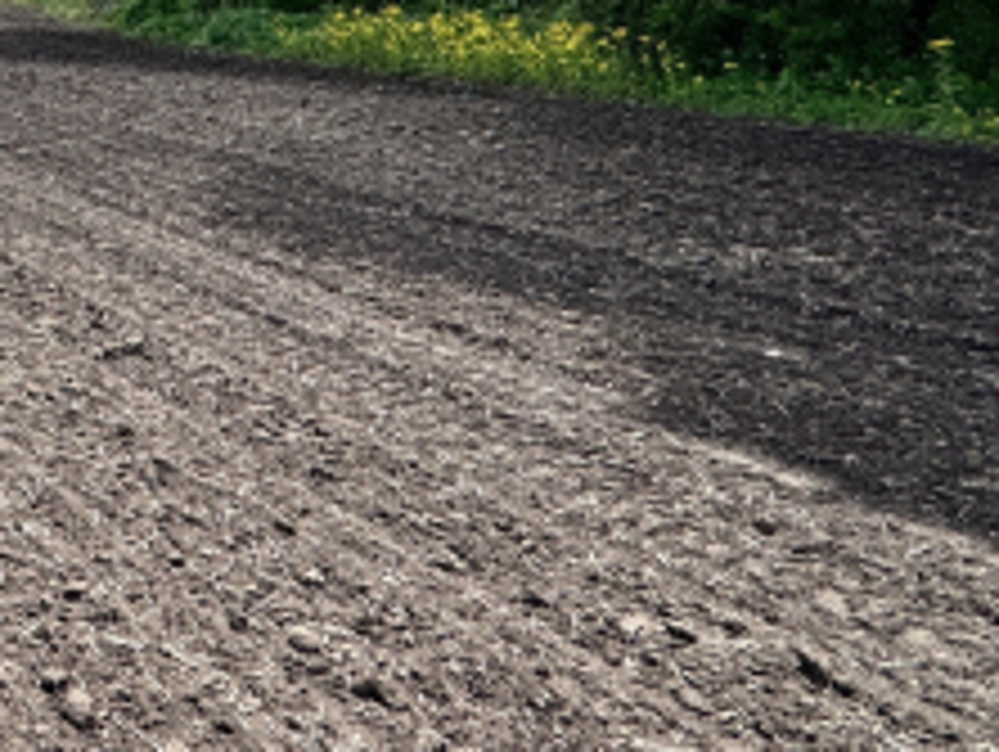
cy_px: -23
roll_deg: -1.0
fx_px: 1213
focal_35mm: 42
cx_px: -317
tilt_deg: -0.5
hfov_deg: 32.7
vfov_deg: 31.5
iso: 40
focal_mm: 2.22
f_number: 2.2
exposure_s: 1/1477
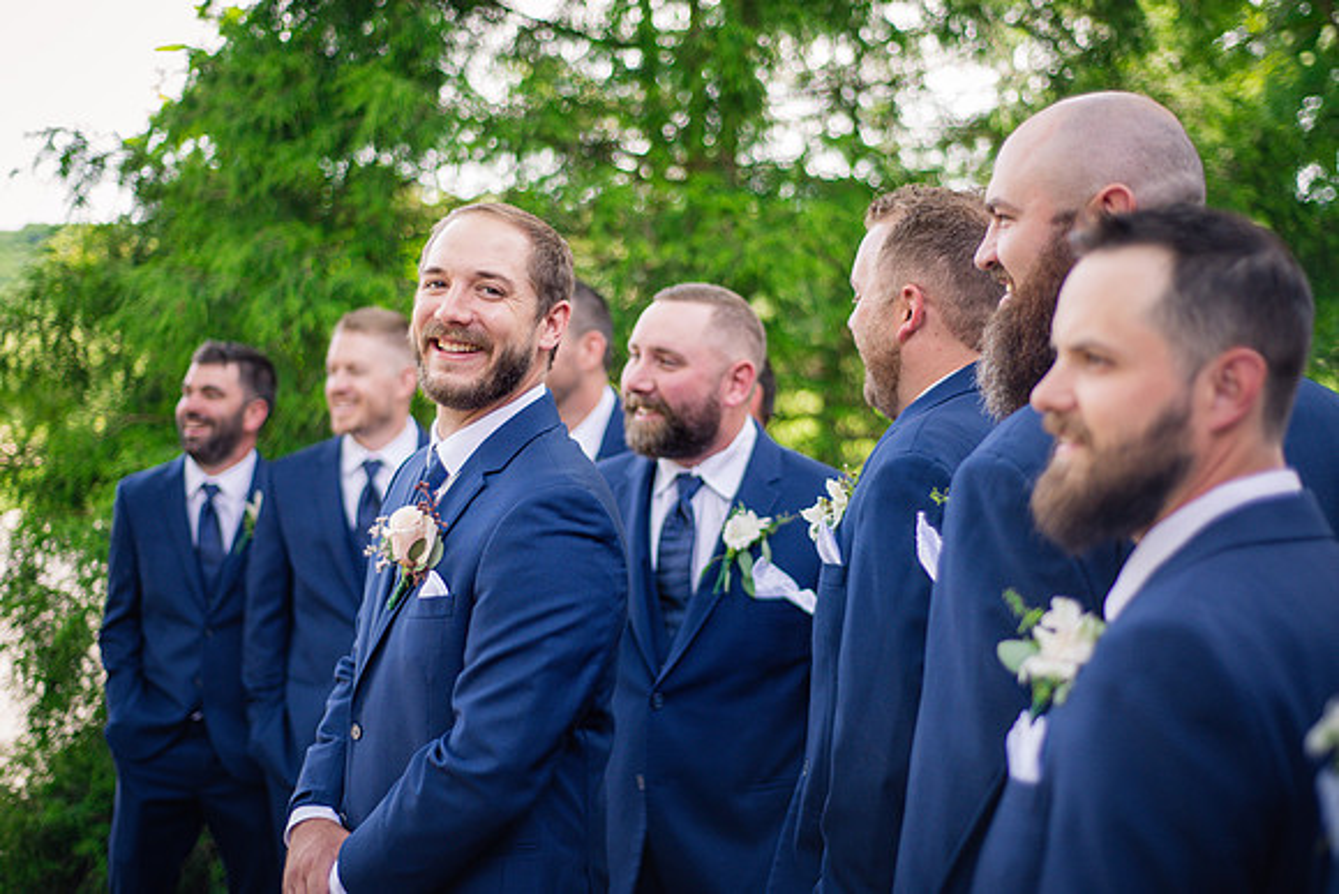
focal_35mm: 50
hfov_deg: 39.6
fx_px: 1860
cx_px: 670
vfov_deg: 27.0
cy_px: 447
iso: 400
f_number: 2
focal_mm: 50
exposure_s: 1/1000
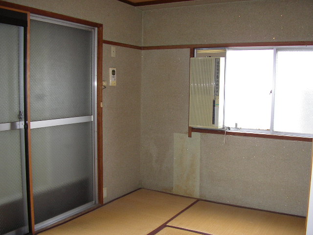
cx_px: 156
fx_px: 344
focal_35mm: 38
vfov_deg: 37.7
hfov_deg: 49.0
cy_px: 118
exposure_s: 1/39.7
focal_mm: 5.8
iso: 100
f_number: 2.9
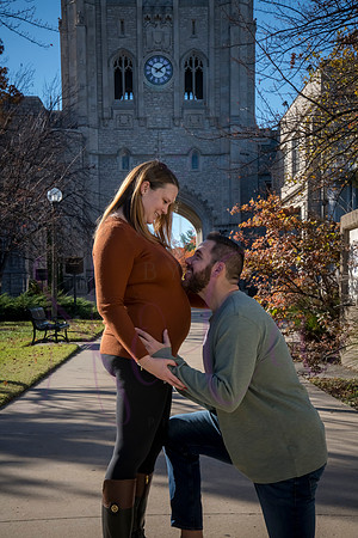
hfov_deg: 20.6
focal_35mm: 66
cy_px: 269
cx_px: 179
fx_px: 984
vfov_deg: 30.5
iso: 640
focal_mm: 66
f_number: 20
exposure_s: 1/160
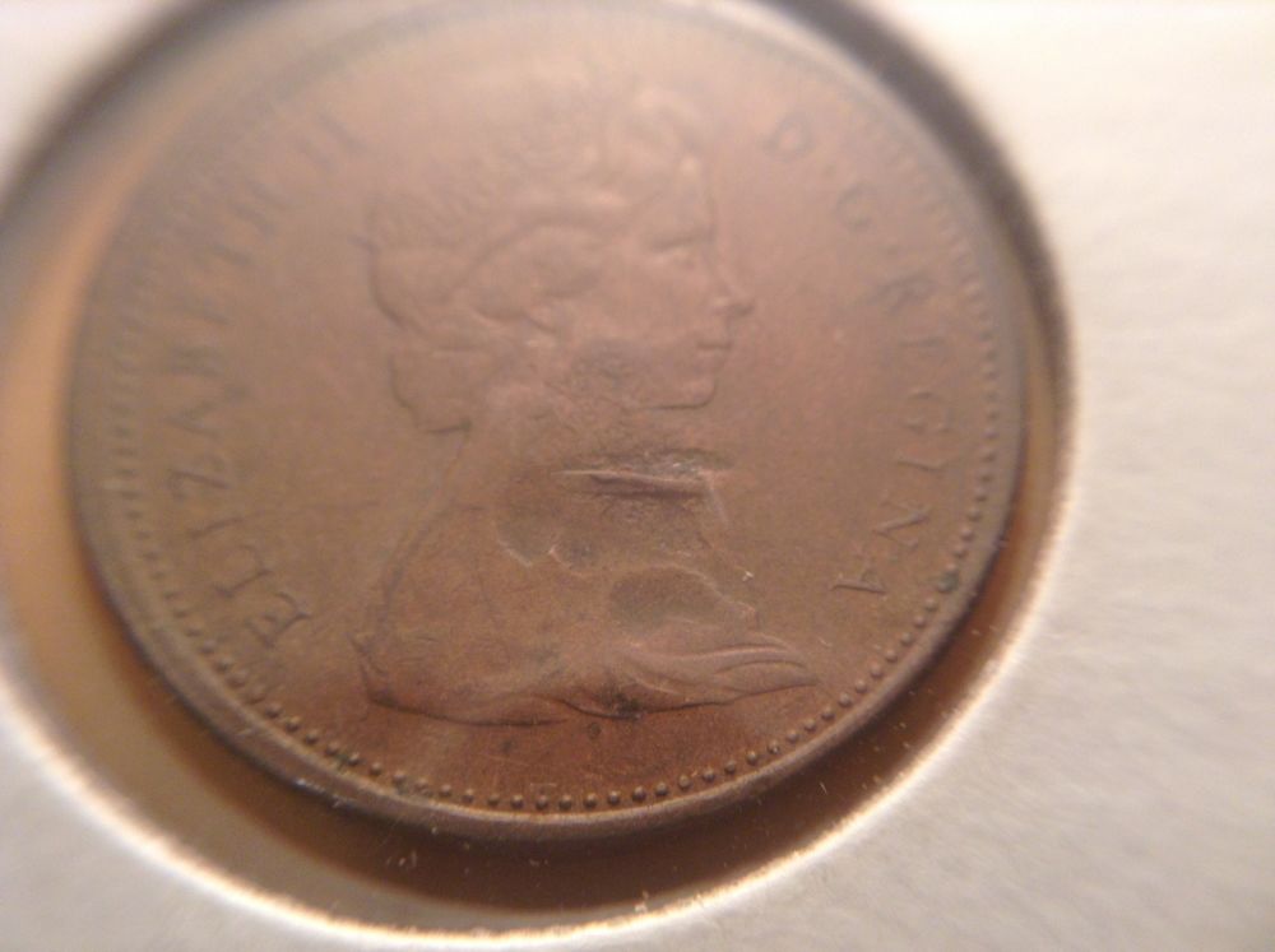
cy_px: 476
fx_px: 1214
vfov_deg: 42.8
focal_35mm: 33
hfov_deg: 55.4
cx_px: 638
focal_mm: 3.3
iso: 50
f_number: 2.4
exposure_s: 1/120
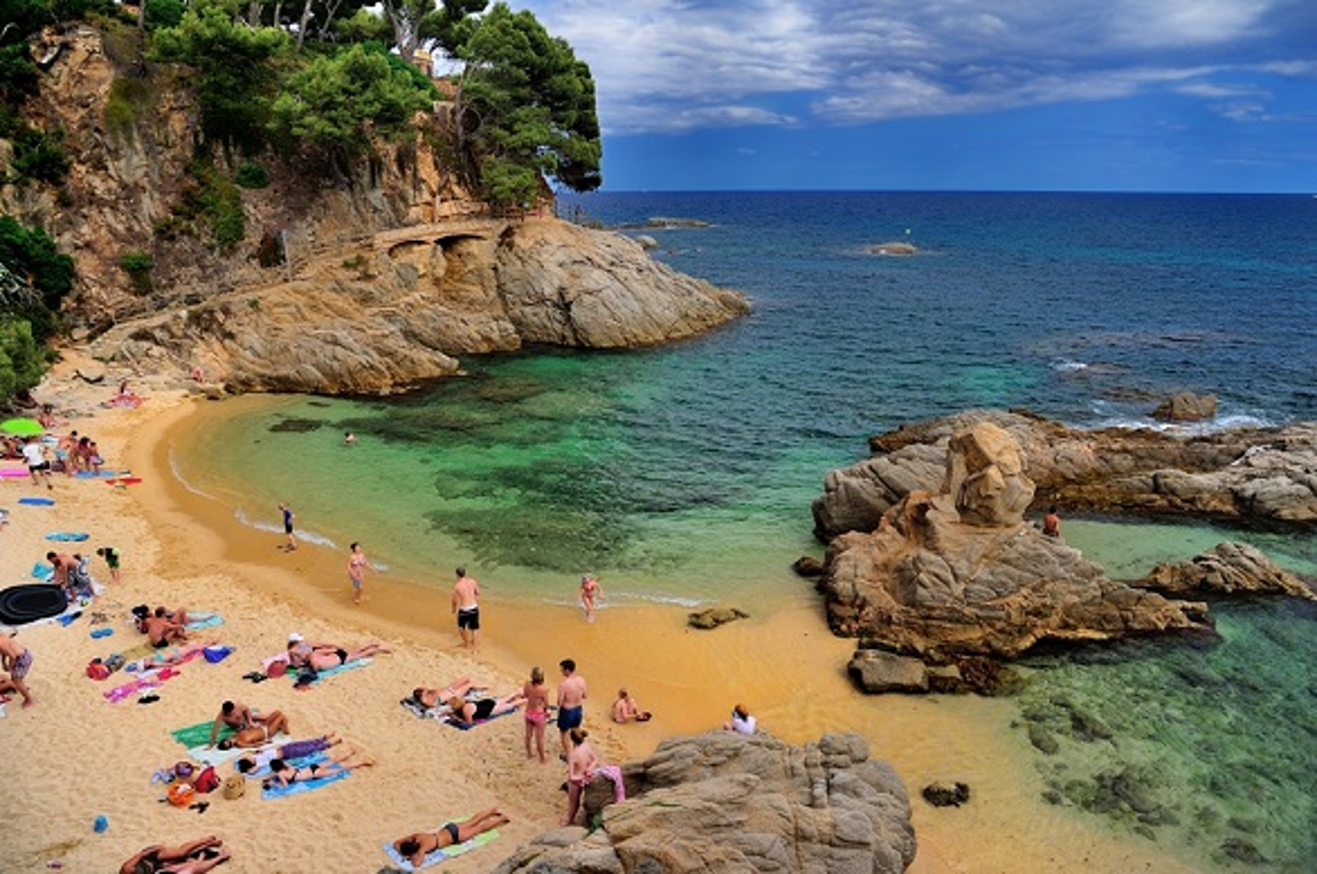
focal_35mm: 24
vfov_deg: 53.0
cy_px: 437
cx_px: 658
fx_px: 877
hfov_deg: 73.8
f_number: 6.3
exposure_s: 1/160
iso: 200
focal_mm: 24
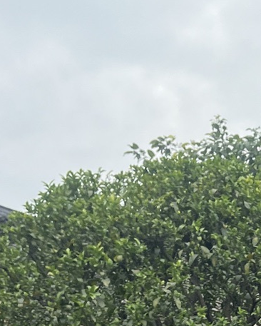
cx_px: 350
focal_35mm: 111
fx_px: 1071
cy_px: 501
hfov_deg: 13.3
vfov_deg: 15.8
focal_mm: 5.1
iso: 50
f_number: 1.6
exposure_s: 1/1441
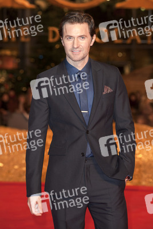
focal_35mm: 120
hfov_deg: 11.4
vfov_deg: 17.1
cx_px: 76
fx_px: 764
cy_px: 114
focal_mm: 120
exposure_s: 1/160
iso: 1000
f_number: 5.6
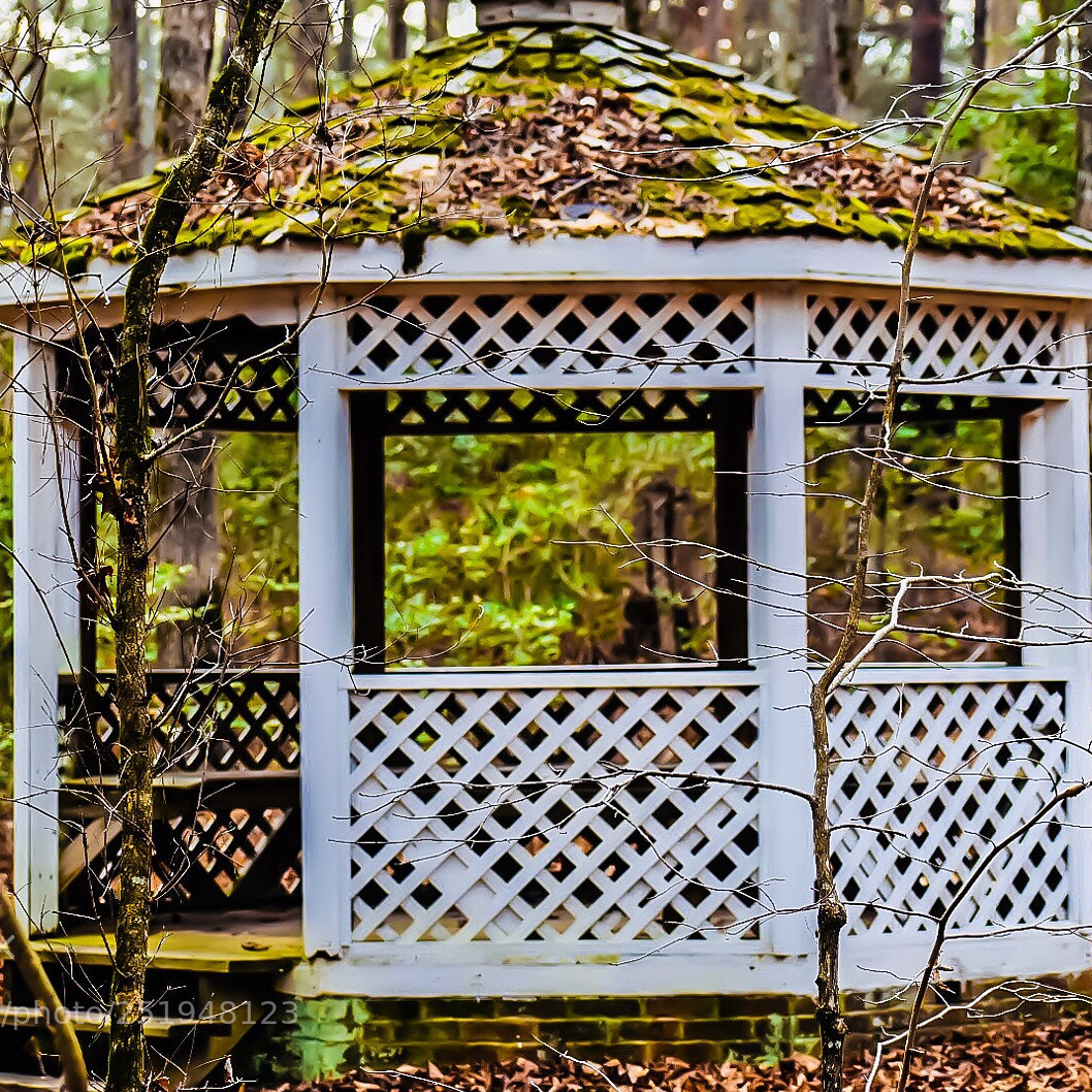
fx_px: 4818
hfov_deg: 12.9
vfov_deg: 12.9
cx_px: 584
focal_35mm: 135
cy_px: 543
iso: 400
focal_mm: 70
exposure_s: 1/500
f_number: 5.6
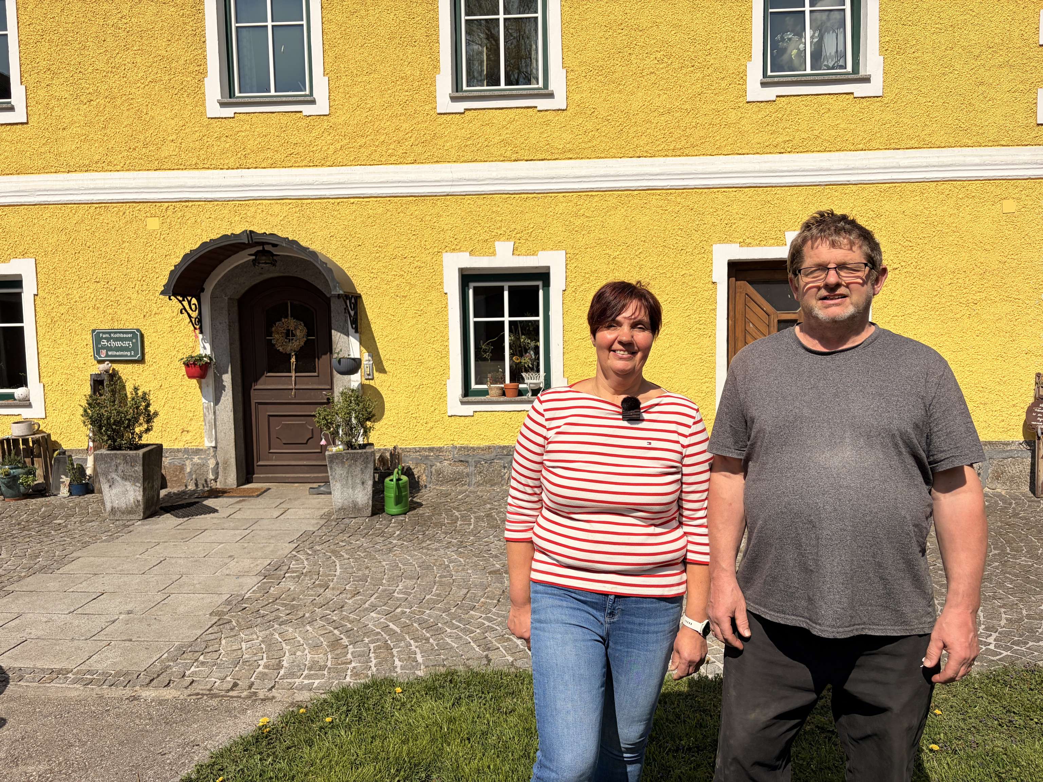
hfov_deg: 67.3
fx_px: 783
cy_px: 391
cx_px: 522
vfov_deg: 53.1
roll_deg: +1.9
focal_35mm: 26
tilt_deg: -4.4
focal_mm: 5.96
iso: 50
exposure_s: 1/6993
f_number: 1.6
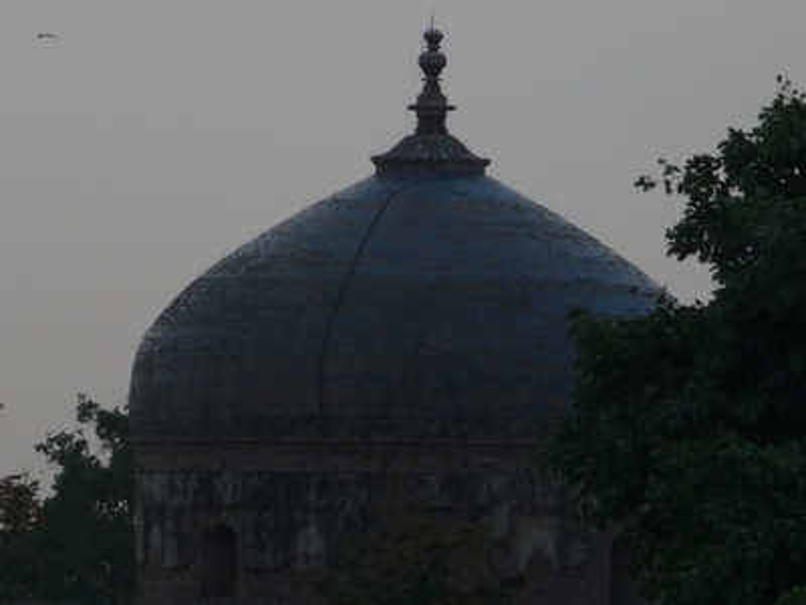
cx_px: 403
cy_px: 302
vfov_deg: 3.2
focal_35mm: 472
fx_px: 10990
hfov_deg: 4.2
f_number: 4.9
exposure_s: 1/125
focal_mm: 47
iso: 125
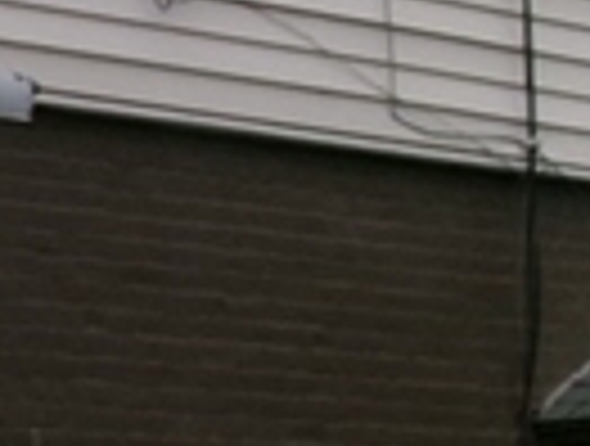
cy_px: -23
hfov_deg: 5.5
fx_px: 5726
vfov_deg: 4.5
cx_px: -1207
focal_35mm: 335
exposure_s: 1/60
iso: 100
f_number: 12.5
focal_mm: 7.8
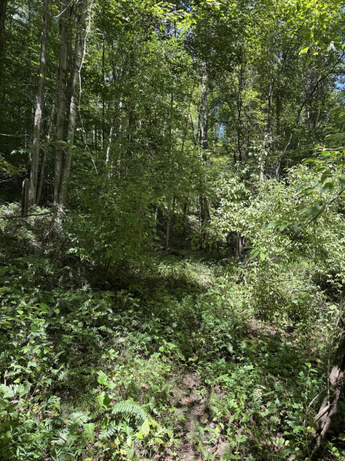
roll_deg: +1.1
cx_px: 172
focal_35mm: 24
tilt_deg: +3.5
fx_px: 319
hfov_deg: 56.8
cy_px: 230
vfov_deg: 71.6
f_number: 1.78
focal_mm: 6.76
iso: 80
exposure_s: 1/419
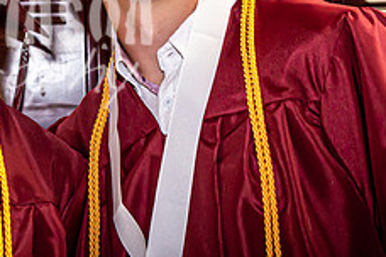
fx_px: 1319
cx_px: 110
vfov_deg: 11.1
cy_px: 51
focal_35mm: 123
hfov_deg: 16.6
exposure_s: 1/20
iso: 400
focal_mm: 24
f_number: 4.5
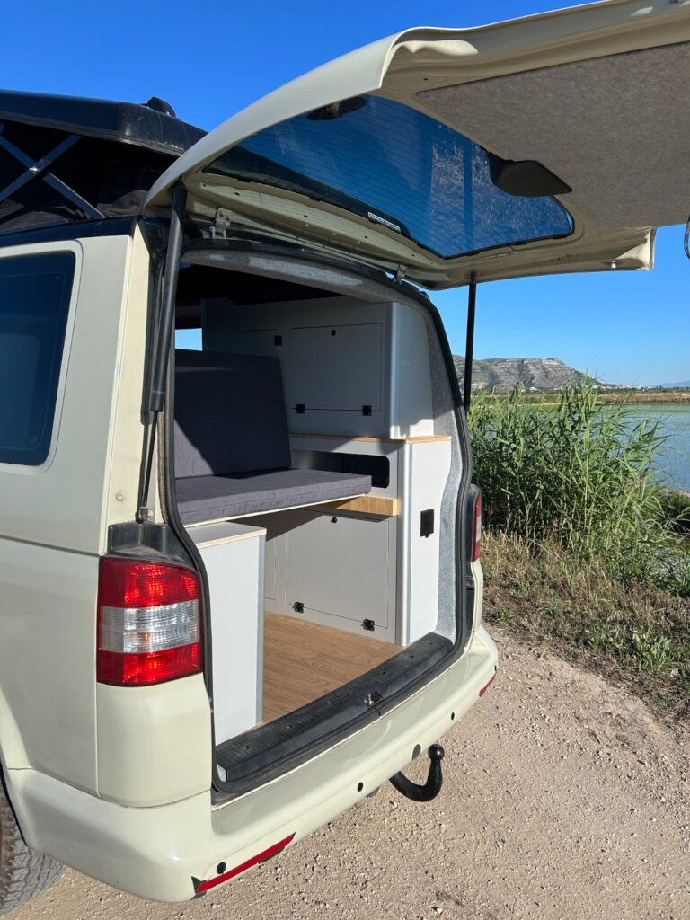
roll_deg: +0.3
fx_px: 691
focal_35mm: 26
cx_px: 345
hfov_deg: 53.1
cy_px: 460
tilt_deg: -6.1
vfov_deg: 67.3
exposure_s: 1/4630
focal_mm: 5.7
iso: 50
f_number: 1.5
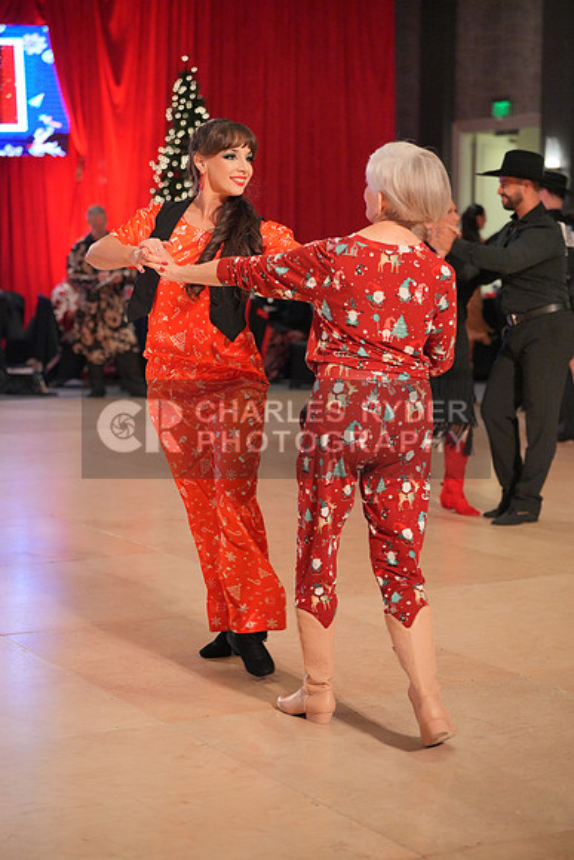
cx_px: 287
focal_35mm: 70
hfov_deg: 19.5
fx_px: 1673
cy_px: 430
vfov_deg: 28.8
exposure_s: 1/400
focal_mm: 70
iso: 4000
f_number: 3.2
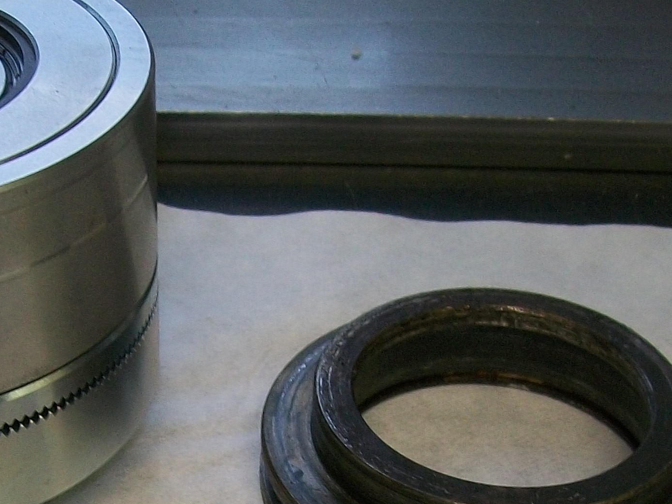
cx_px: 185
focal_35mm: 85
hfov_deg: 22.8
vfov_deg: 16.8
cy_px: 575
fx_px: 1650
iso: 80
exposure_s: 1/30
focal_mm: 6
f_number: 2.7
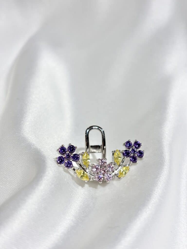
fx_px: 375
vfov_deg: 36.8
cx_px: 94
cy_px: 124
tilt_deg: -29.4
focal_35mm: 52
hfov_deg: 28.0
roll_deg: +13.5
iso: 32
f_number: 1.6
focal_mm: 5.96
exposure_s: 1/312
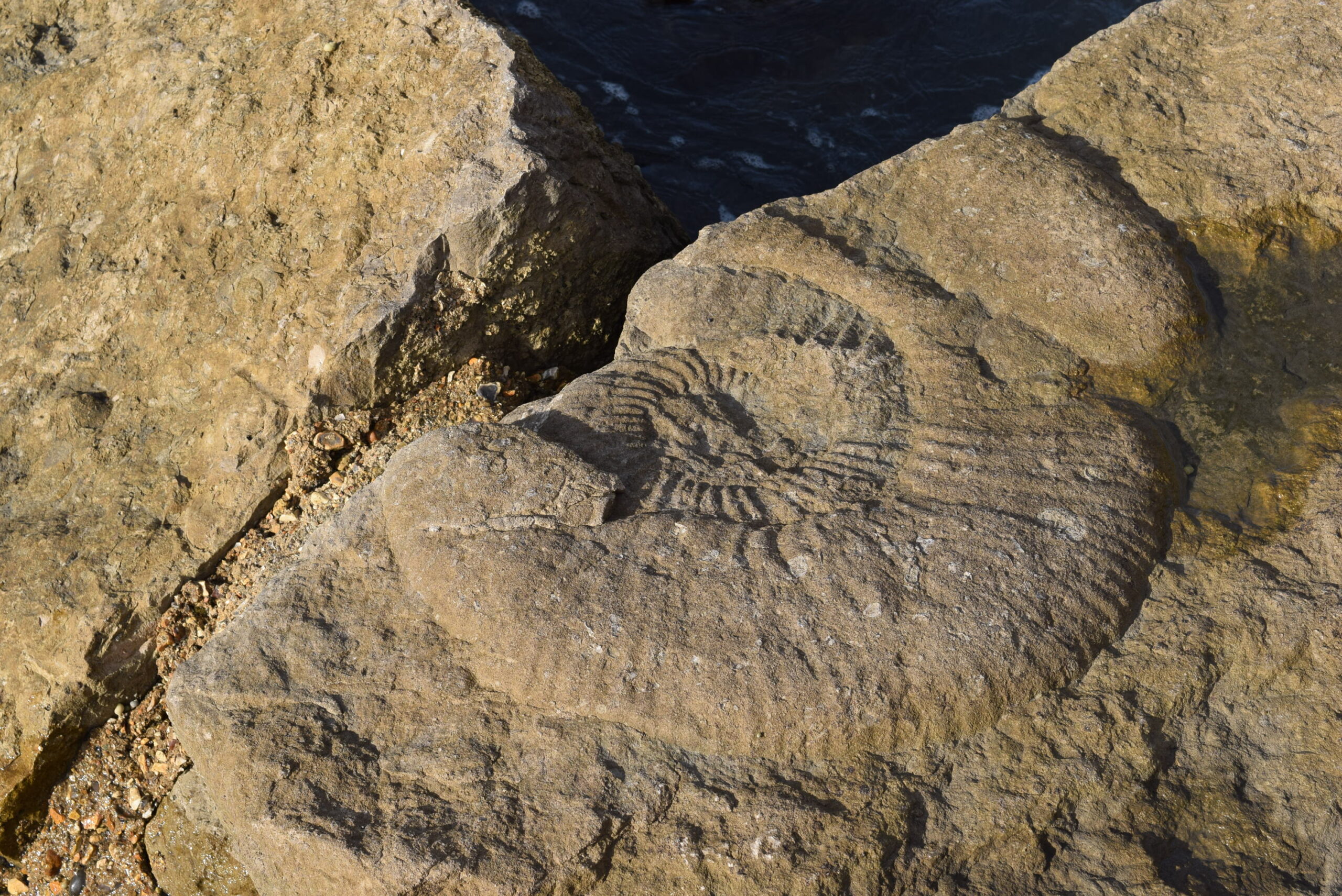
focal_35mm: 57
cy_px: 448
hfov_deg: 35.0
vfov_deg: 23.8
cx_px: 671
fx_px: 2126
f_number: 9
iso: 200
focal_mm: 38
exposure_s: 1/320
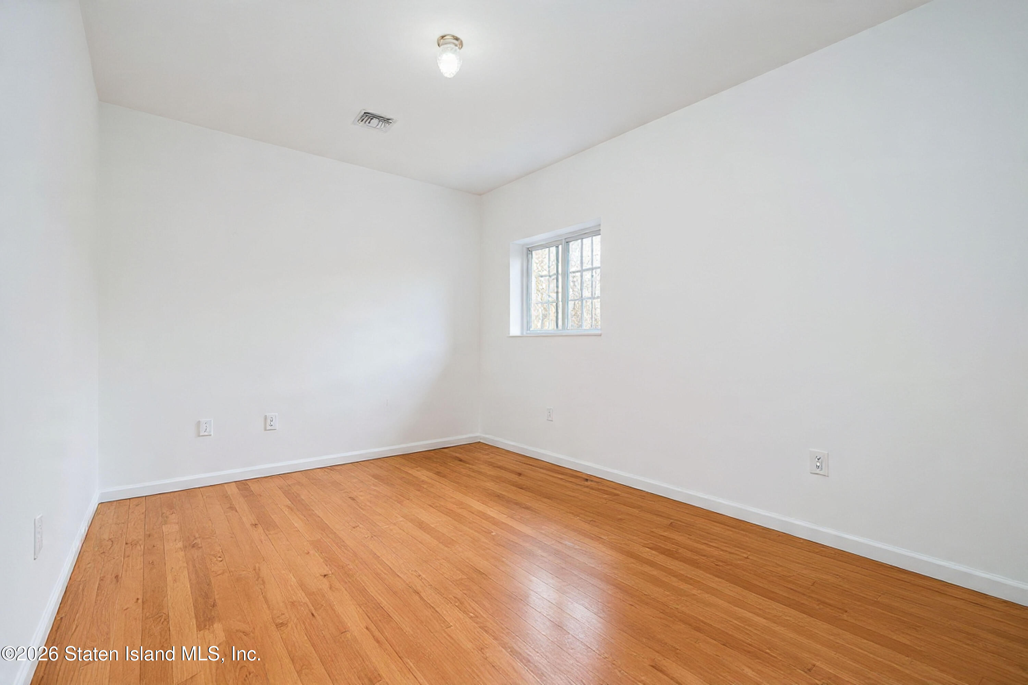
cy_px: 342
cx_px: 514
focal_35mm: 16
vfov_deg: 73.7
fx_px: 457
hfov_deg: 96.7
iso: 50
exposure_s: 1/30
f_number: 4
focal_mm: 16
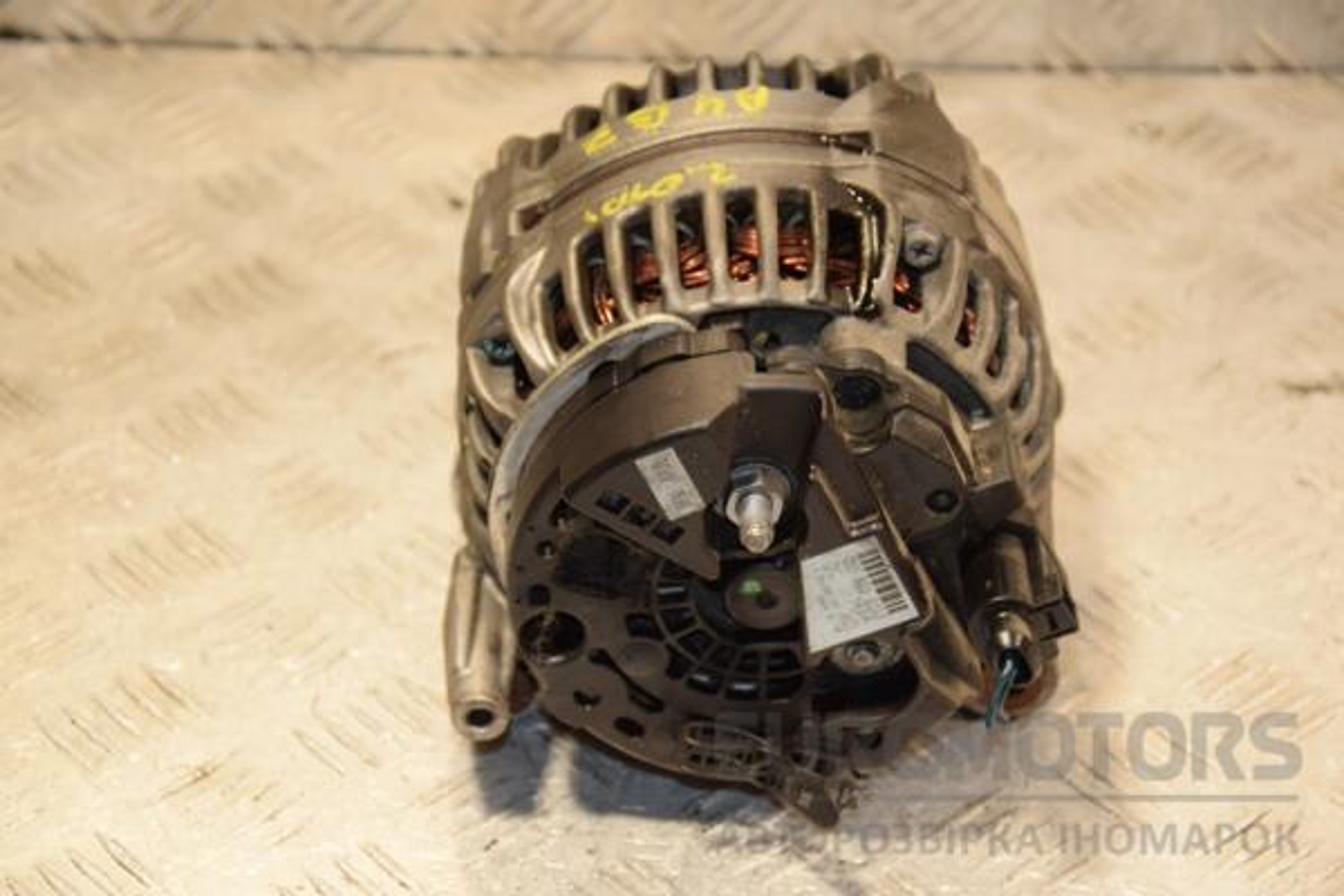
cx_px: 672
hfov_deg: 19.5
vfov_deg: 13.0
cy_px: 448
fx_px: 3920
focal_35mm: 105
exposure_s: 1/160
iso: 800
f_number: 5.3
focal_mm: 70
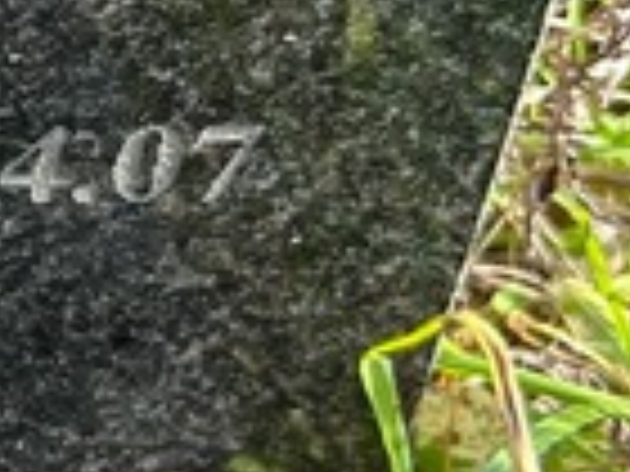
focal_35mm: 149
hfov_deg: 11.7
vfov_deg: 9.8
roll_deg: +0.9
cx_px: -688
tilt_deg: -39.7
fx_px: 2712
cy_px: -90
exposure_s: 1/235
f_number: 1.5
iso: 50
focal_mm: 5.7
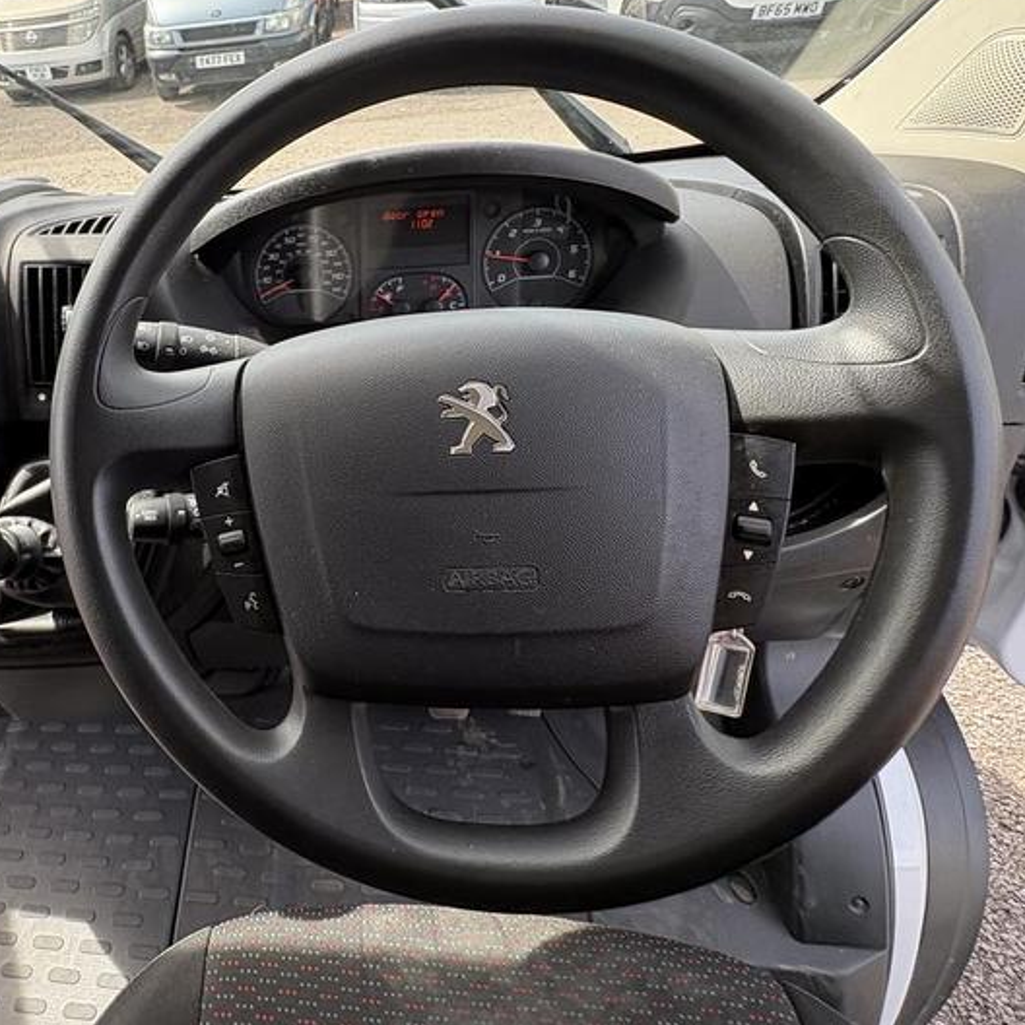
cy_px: 437
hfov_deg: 67.4
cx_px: 252
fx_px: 704
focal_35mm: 21
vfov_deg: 71.7
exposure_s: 1/140
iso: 100
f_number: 2.2
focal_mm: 2.22
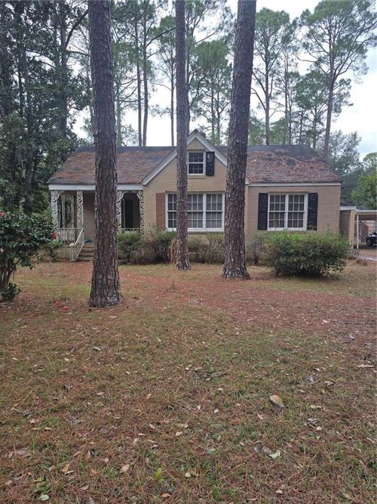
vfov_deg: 73.9
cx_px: 188
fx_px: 334
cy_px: 252
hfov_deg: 58.9
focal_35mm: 23
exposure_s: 1/120
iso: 32
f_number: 1.7
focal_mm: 6.3
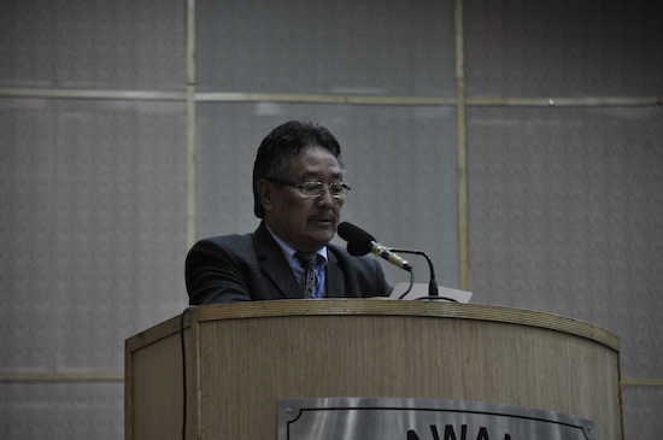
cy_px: 220
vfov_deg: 6.8
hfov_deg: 10.2
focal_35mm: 202
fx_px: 3724
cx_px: 332
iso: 1600
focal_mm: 135
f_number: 5.6
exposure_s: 1/40
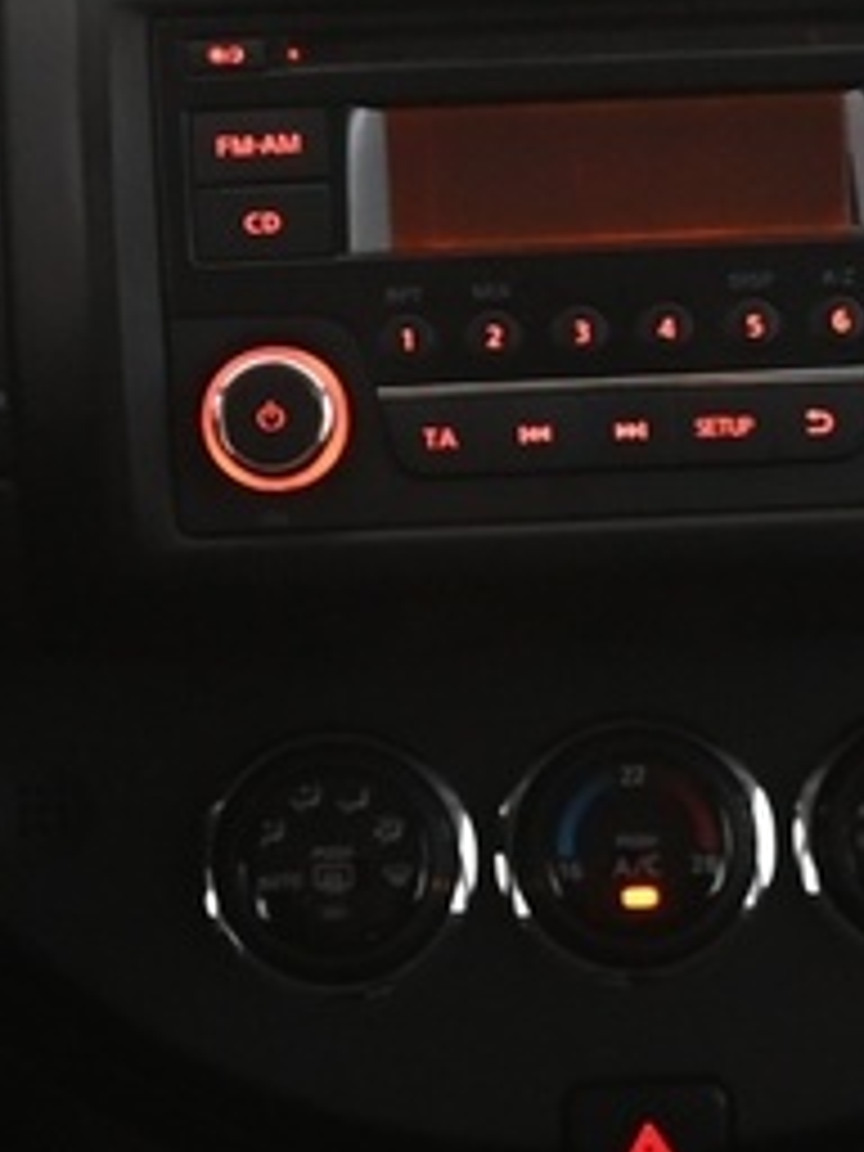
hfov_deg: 10.1
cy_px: 1287
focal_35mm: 146
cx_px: 846
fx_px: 4859
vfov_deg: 13.2
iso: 2000
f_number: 4
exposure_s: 1/25
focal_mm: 24
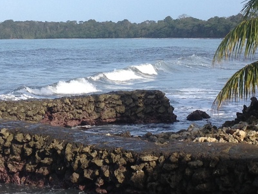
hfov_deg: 18.5
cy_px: 61
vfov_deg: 13.9
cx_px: 128
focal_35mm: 106
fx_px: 790
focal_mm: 4.28
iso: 50
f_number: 2.4
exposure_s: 1/1126
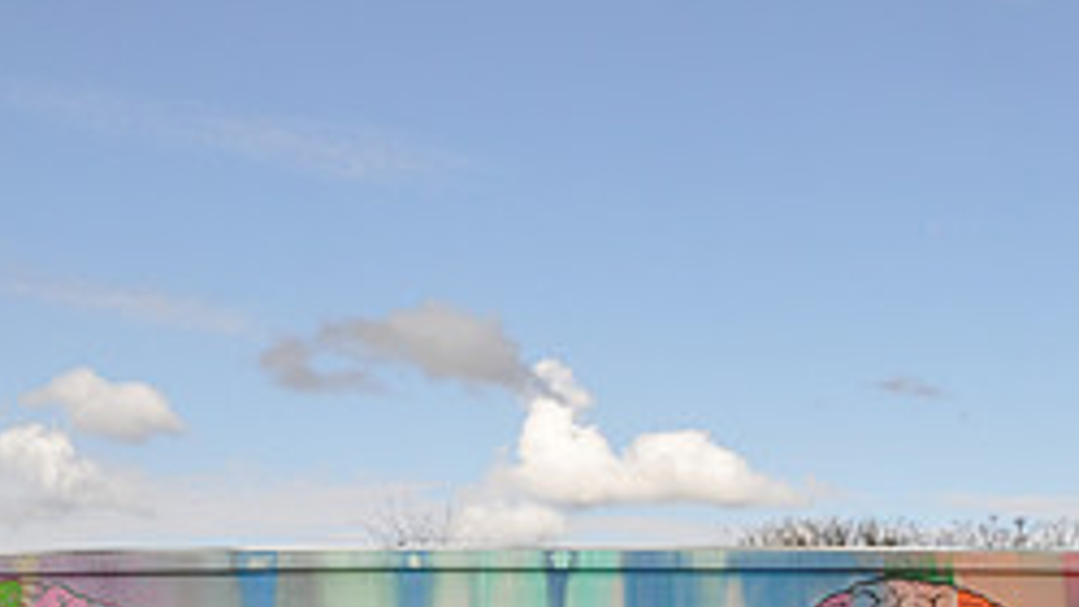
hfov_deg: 28.1
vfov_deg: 15.9
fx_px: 2088
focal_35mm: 73
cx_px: 927
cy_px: 726
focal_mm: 20
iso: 200
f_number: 11
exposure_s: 1/125
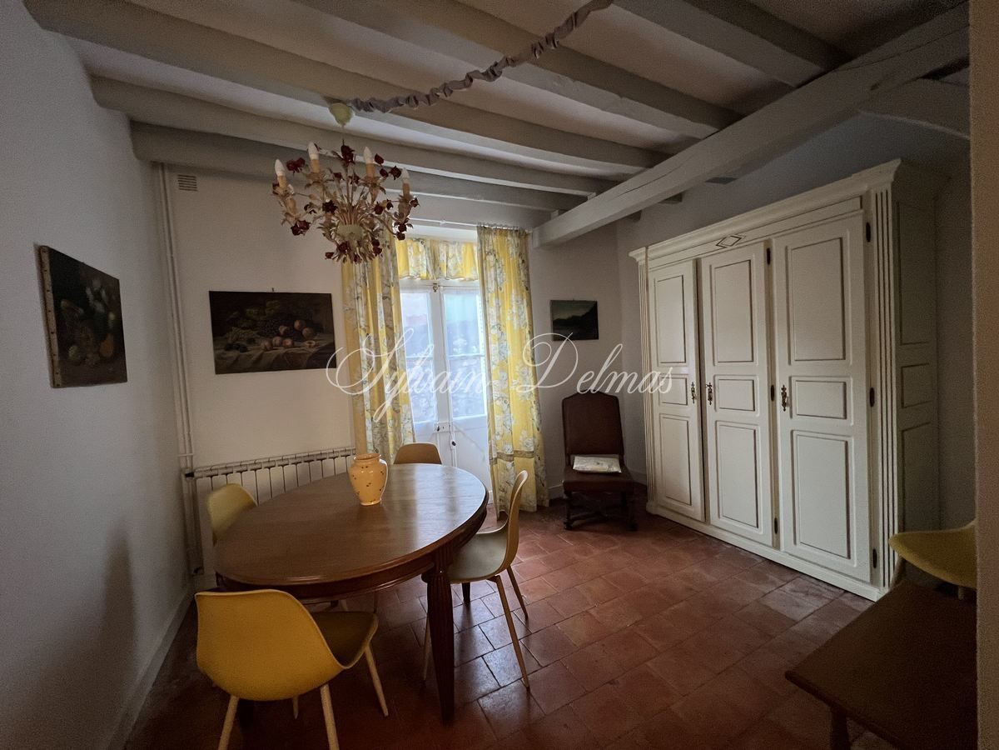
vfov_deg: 89.9
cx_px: 500
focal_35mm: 13
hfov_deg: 106.2
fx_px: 375
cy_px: 375
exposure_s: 1/50
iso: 320
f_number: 1.8
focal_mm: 1.57
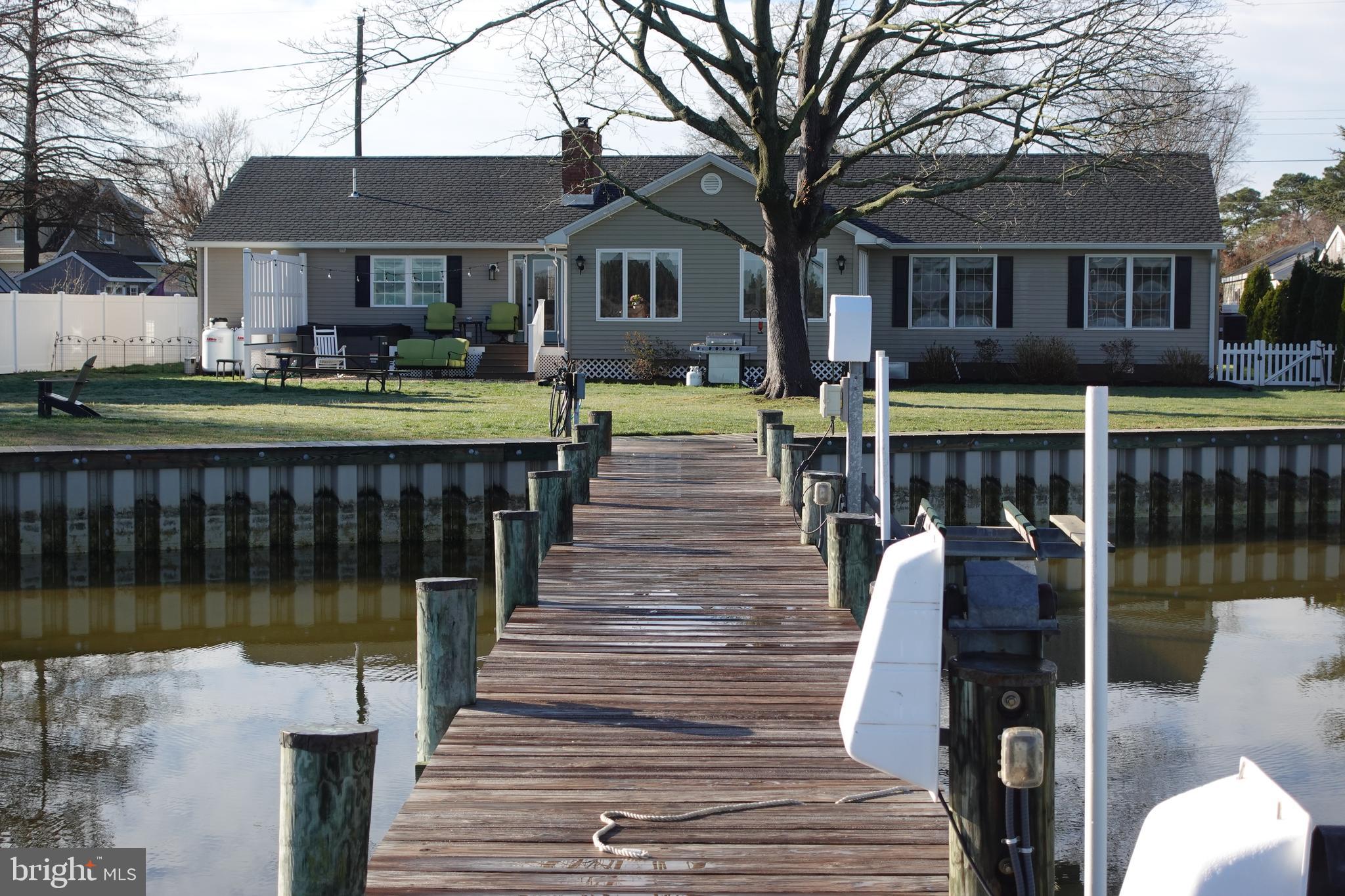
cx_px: 672
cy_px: 448
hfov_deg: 32.4
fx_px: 2316
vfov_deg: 21.9
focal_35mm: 62
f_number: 4
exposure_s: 1/500
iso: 125
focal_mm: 23.1
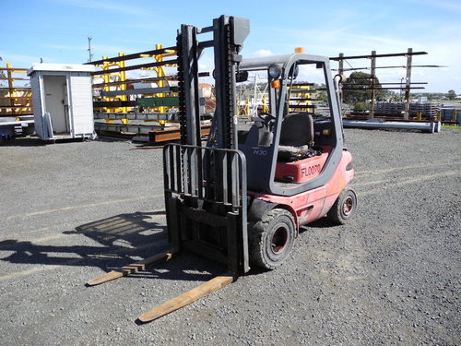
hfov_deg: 63.4
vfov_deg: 49.7
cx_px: 230
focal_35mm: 28
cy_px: 173
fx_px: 373
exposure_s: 1/840
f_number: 3.2
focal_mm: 6
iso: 100
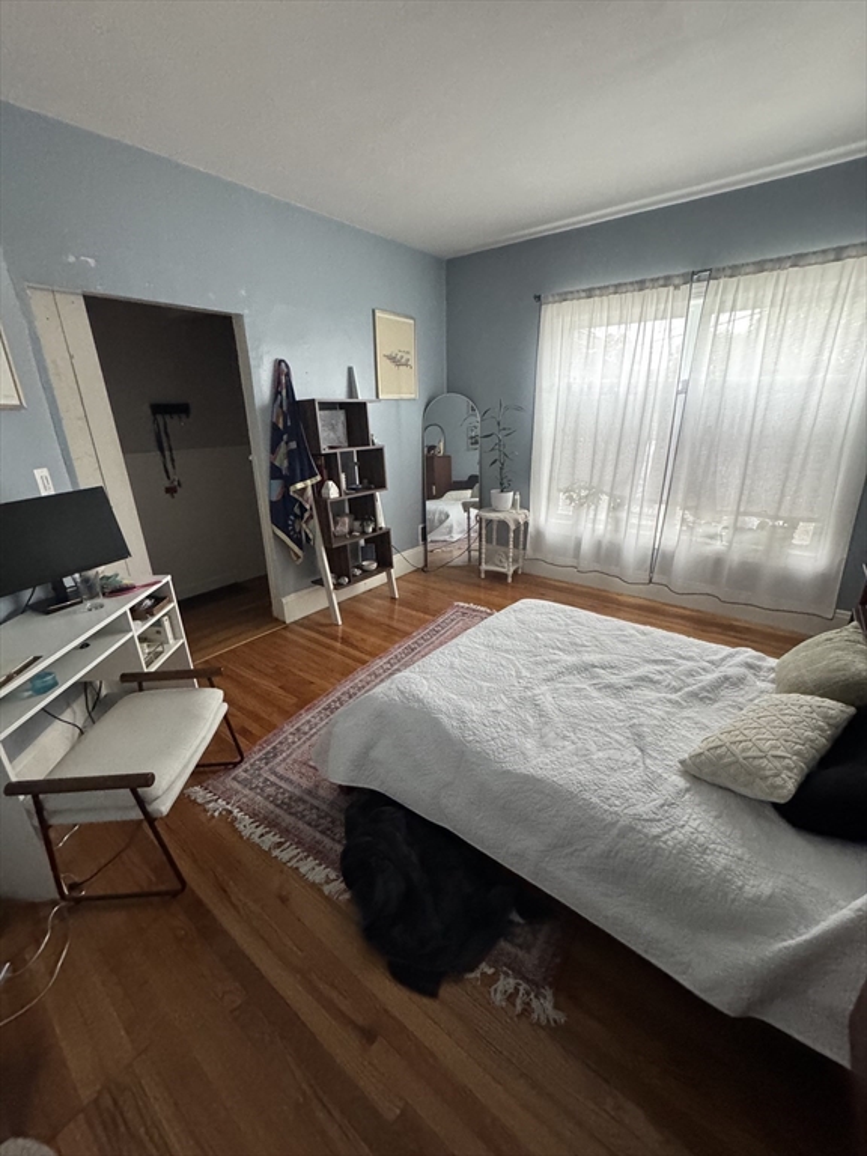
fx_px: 468
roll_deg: +0.9
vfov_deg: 102.1
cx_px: 434
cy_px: 578
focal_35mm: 14
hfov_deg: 85.7
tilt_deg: -19.0
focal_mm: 2.22
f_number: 2.2
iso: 1000
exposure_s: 1/60
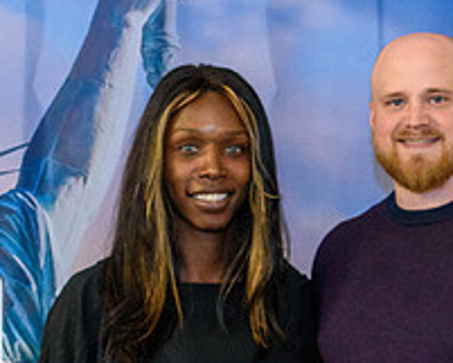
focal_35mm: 118
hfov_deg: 16.2
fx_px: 1583
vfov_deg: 13.1
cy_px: 210
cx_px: 345
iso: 1600
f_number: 4
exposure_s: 1/60
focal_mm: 25
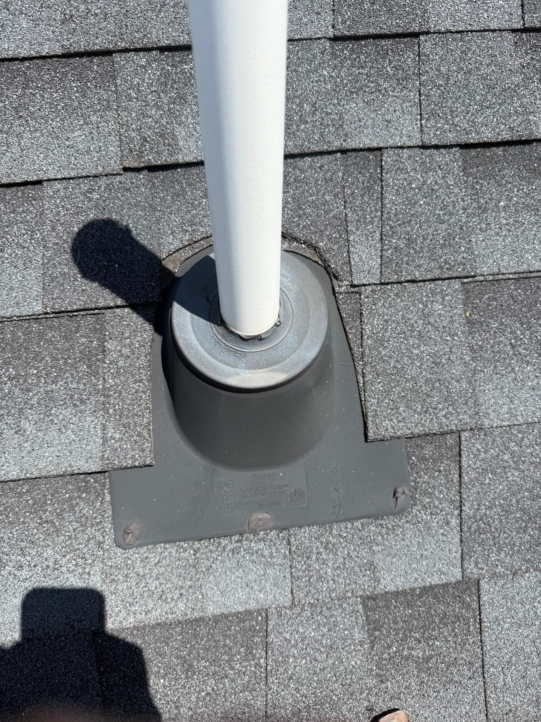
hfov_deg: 56.8
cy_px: 361
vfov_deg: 71.6
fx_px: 500
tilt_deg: -53.8
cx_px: 270
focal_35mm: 24
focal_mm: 6.76
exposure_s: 1/2907
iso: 80
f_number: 1.78
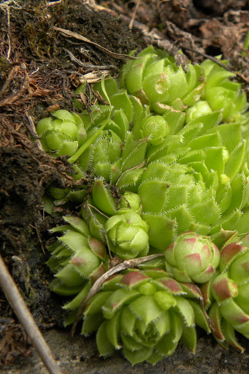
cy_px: 186
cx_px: 185
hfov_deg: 16.8
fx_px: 841
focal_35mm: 81
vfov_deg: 25.1
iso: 100
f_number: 3.5
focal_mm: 10.3
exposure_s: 1/250
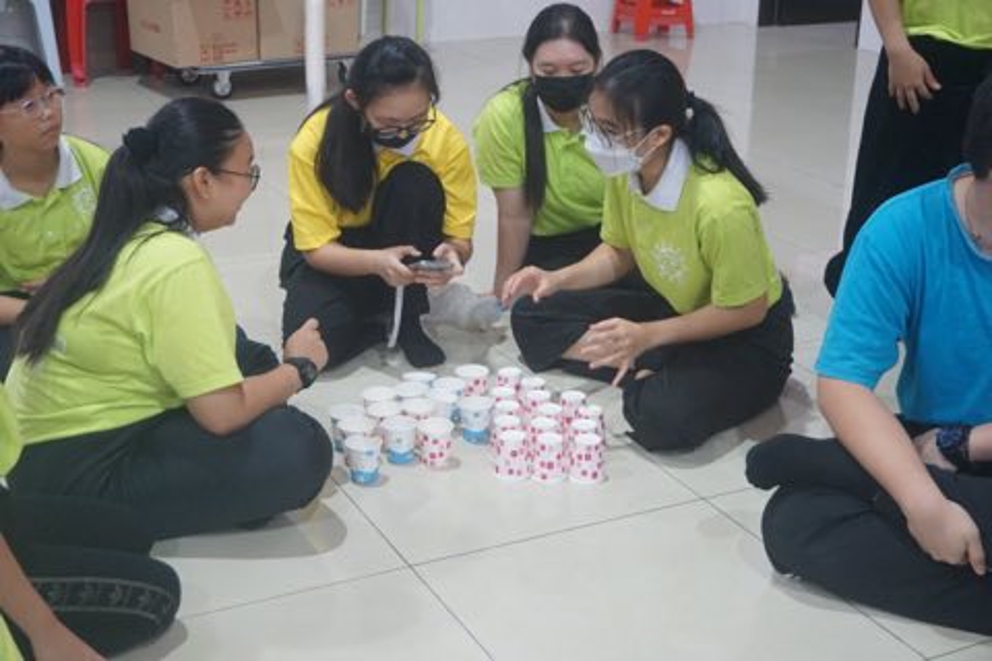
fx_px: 1405
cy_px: 330
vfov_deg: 26.5
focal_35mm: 51
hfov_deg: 38.9
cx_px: 496
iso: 2500
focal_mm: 34
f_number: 5
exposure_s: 1/160
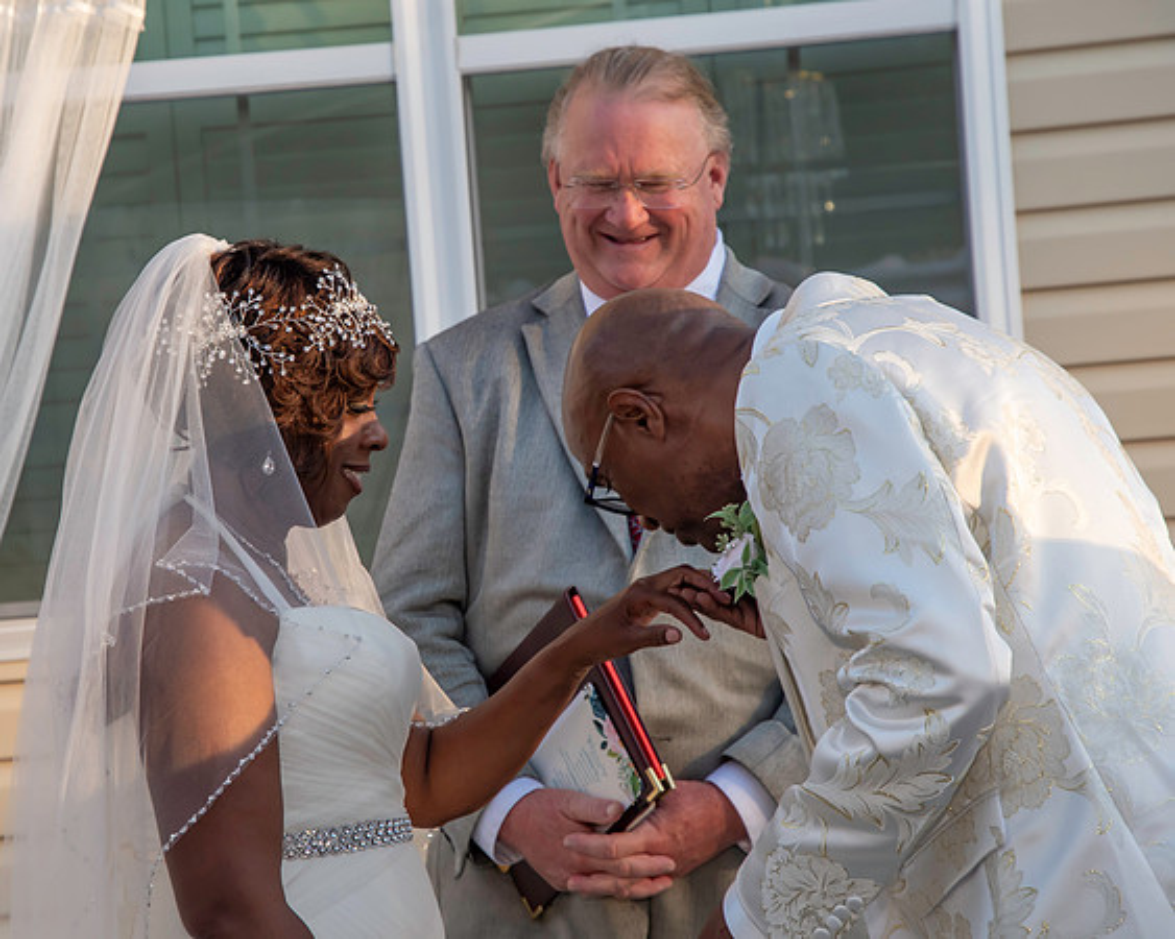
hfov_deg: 16.3
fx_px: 4106
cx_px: 454
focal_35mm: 118
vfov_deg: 13.0
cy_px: 434
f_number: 6.3
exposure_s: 1/250
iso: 400
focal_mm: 65
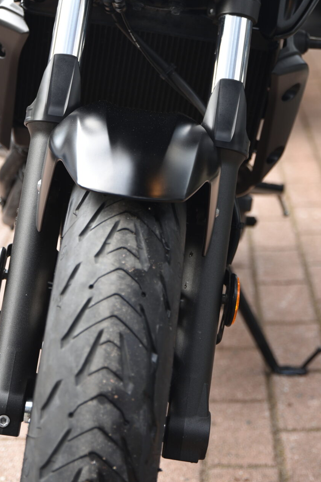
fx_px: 1403
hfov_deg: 13.0
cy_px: 37
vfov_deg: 19.1
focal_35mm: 105
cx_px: 176
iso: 100
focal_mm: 52
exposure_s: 1/60
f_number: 3.2
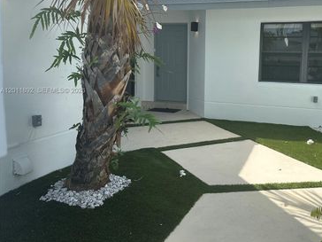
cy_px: 91
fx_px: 307
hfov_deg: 54.0
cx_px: 220
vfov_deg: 42.6
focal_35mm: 33
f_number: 1.78
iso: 80
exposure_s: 1/1812
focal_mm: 6.86
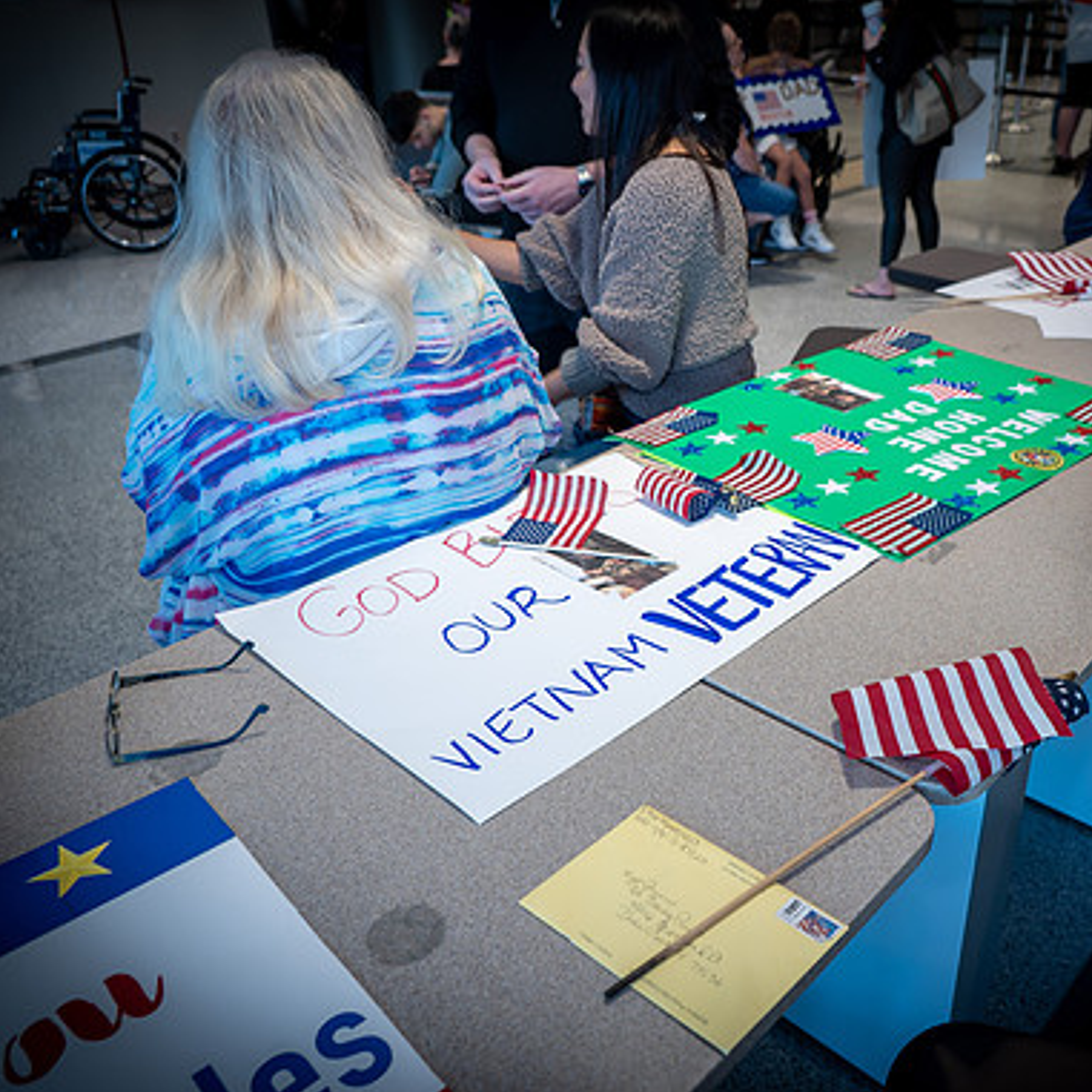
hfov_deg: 51.9
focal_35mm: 31
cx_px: 691
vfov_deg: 52.5
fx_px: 1106
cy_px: 547
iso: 180
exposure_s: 1/40
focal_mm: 24
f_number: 4
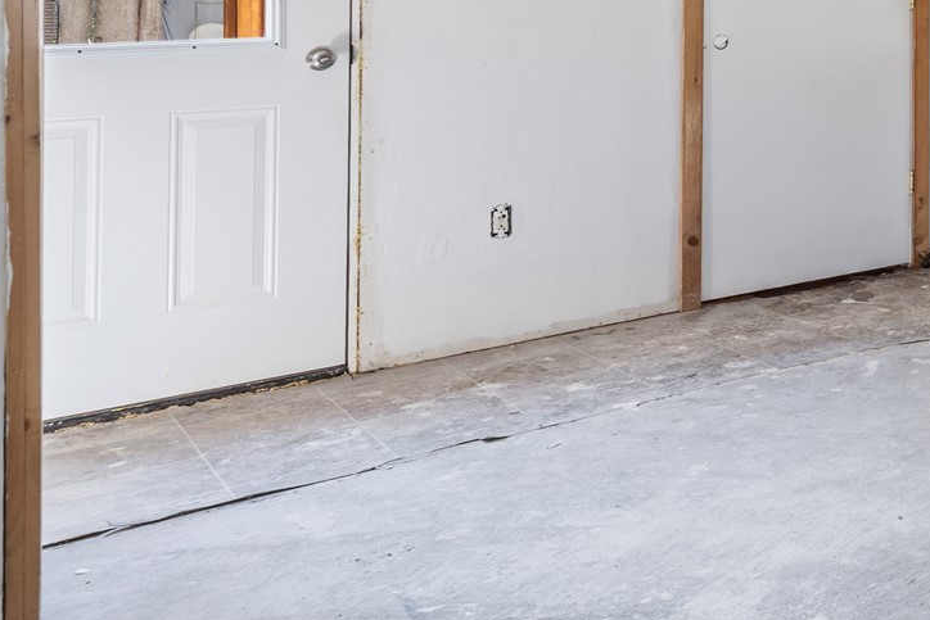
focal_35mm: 50
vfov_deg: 25.3
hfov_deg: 28.2
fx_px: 1302
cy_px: -18
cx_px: 1347
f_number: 9
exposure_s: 1/1.67
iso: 250
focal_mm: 16.8
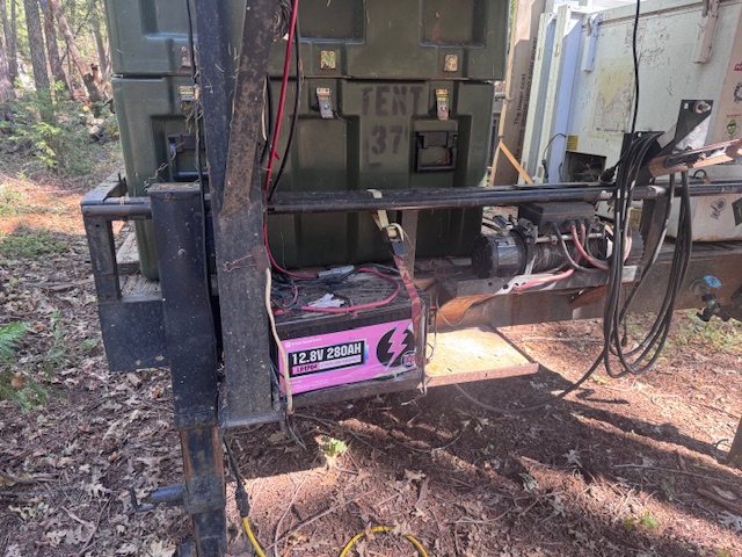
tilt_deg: -19.7
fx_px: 514
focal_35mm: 24
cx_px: 371
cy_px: 278
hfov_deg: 71.6
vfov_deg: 56.8
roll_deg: +0.1
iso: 200
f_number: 1.78
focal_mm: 6.76
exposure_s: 1/118
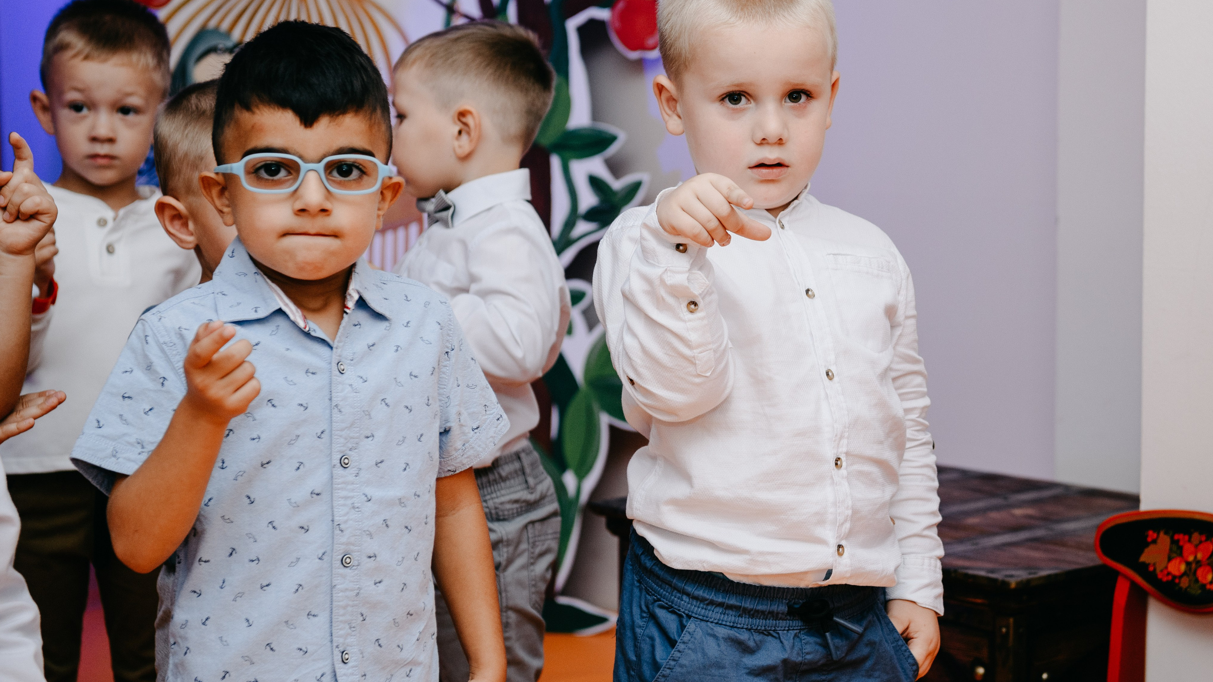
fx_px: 2895
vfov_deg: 13.4
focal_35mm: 90
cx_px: 830
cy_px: 280
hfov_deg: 23.5
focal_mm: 62
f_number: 4
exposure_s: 1/160
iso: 250
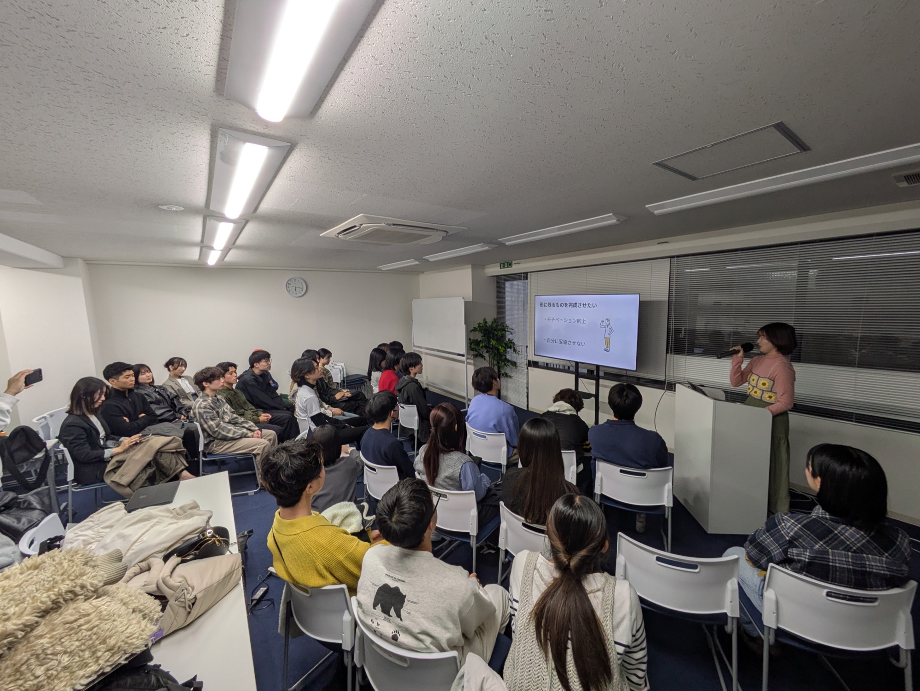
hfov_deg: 102.0
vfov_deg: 85.7
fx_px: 372
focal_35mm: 14
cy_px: 346
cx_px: 460
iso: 56
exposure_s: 1/60
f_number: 2.2
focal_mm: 1.83
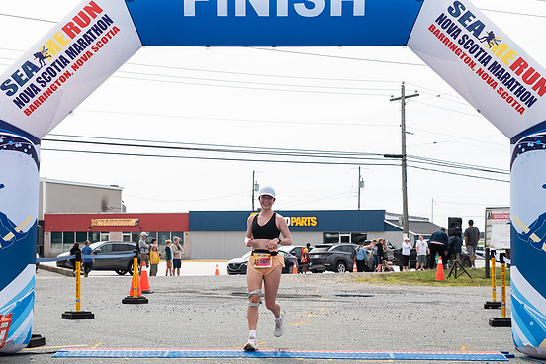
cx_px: 263
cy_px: 216
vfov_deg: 19.2
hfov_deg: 28.5
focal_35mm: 71
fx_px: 1077
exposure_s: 1/3200
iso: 800
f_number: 4
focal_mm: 52
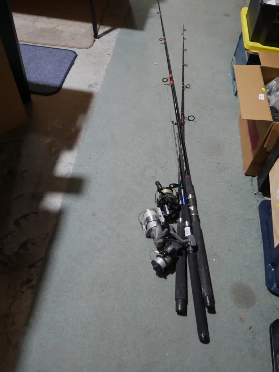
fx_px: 344
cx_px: 140
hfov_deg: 44.2
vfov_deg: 56.8
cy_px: 186
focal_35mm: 32
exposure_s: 1/60
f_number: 3.6
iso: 400
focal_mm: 16
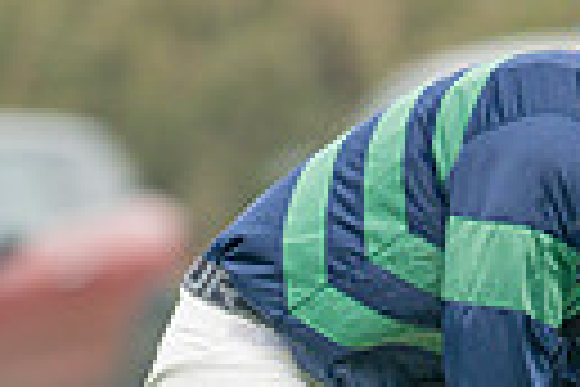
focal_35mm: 2087
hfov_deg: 1.0
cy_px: 932
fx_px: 33621
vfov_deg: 0.7
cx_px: 425
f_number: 4.5
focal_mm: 400
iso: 400
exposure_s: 1/640
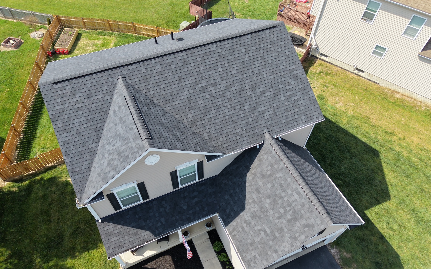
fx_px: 305
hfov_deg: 70.4
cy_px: 165
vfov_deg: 47.2
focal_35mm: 26
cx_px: 211
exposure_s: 1/800
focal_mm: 8.67
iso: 100
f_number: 1.8
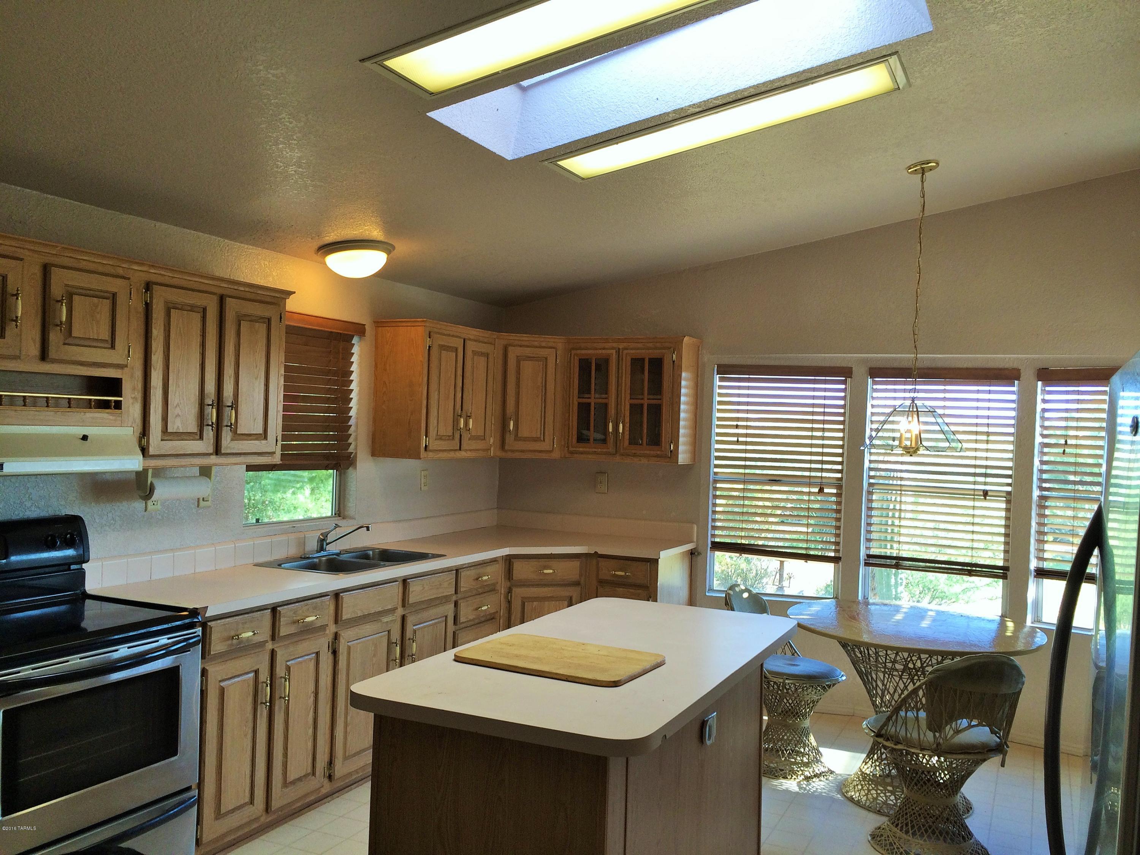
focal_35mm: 29
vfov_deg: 48.2
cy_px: 428
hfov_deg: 61.7
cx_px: 570
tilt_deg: -1.4
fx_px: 955
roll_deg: -2.3
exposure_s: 1/60
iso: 40
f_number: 2.2
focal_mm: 4.15
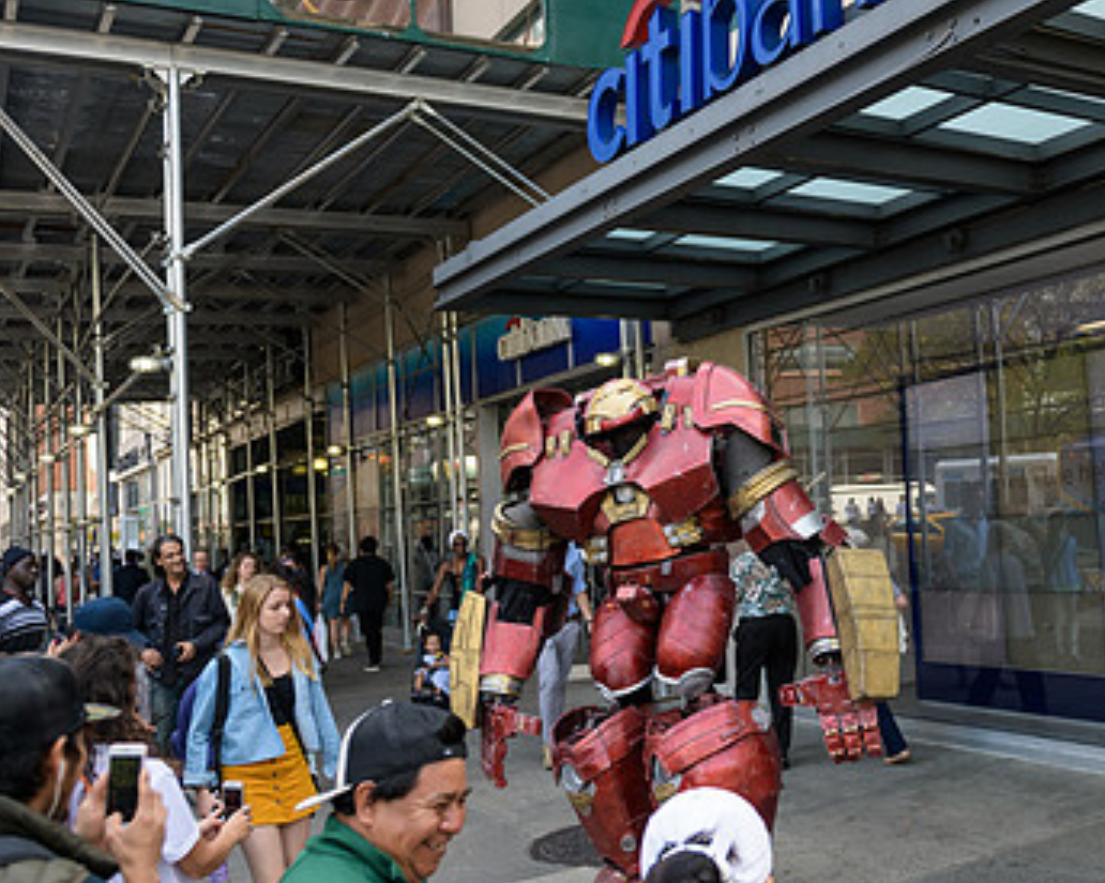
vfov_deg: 39.1
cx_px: 826
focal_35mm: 38
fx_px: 1242
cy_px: 397
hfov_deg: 46.3
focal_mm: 24
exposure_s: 1/400
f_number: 3.2
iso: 200
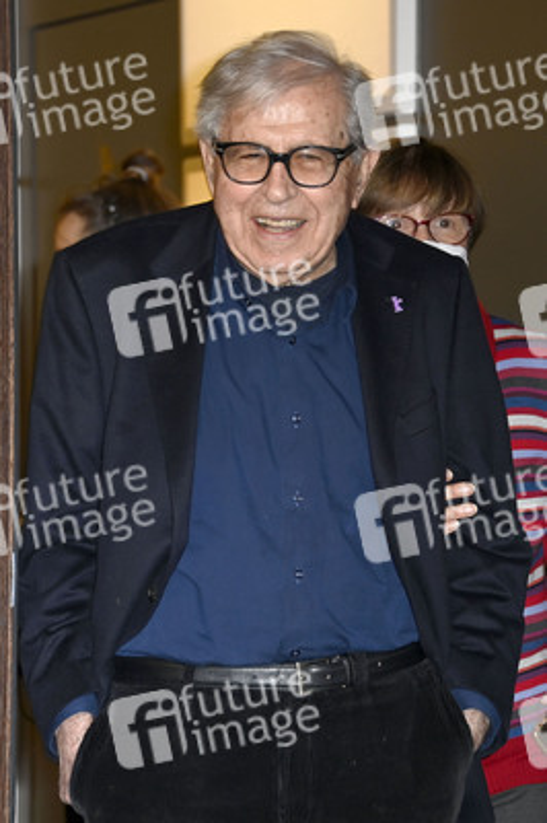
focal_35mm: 135
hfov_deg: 10.1
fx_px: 3082
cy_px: 412
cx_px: 274
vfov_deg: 15.2
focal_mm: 135
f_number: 5.6
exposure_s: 1/160
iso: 800
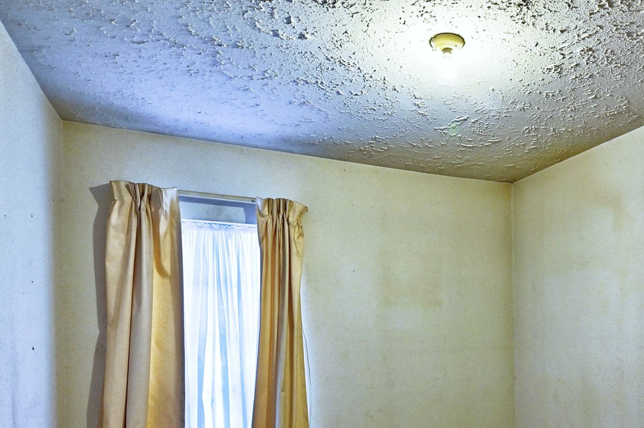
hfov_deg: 62.6
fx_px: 499
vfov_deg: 45.0
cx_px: 470
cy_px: 318
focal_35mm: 28
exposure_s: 1/13
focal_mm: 15.5
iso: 1000
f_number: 8
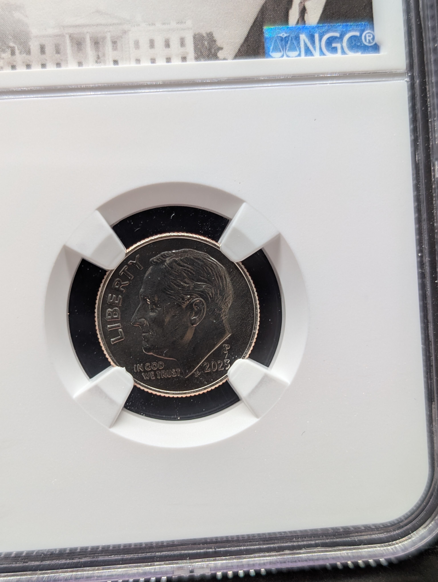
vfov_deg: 38.9
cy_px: 291
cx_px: 219
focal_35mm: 49
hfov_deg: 29.7
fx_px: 825
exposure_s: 1/27.2
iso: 22
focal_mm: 6.9
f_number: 1.68
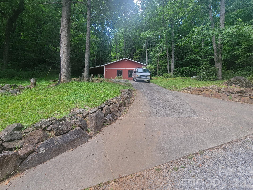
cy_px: 90
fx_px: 102
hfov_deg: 102.1
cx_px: 125
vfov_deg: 85.6
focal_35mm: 14
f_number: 2.2
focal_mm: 2.2
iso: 80
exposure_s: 1/120
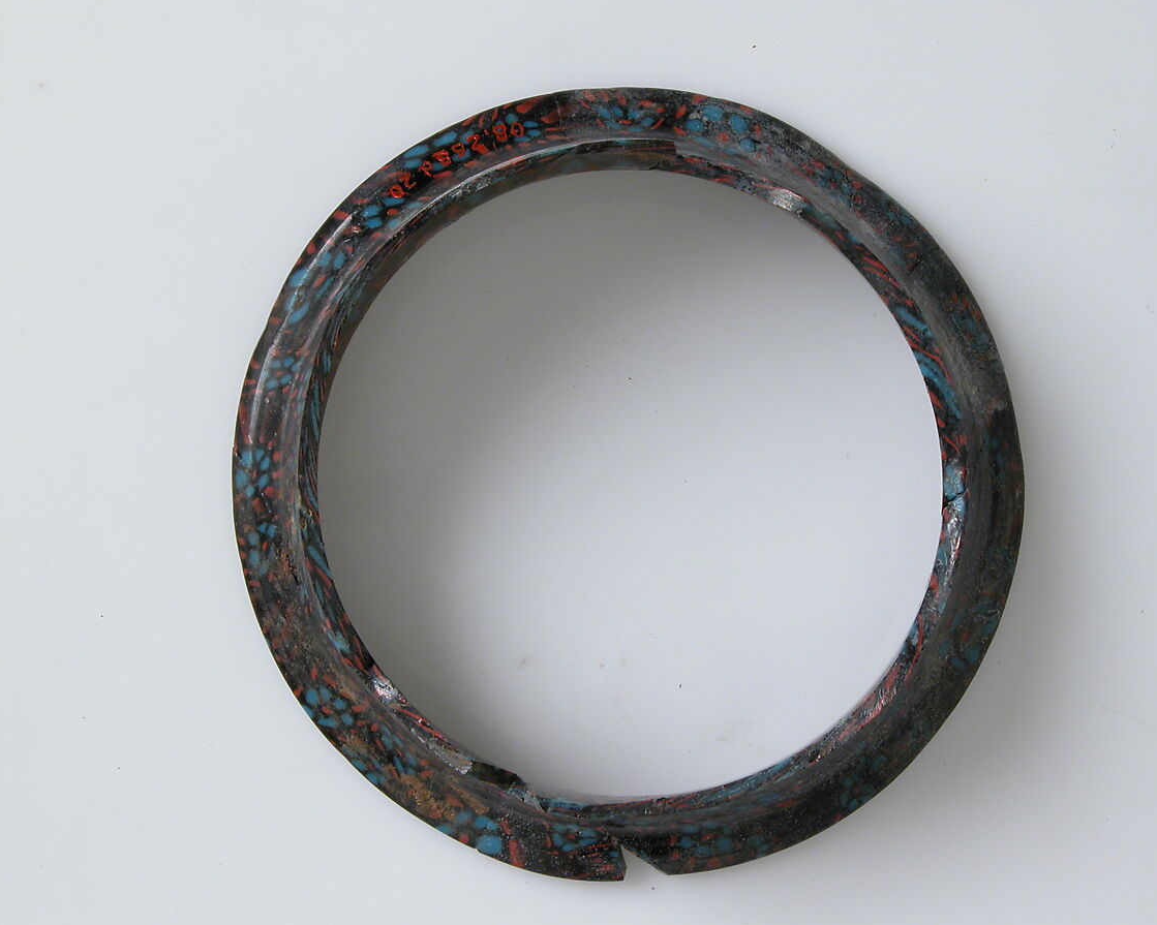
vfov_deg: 17.1
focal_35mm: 90
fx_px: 3082
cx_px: 616
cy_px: 462
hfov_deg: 21.3
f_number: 7.9
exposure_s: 1/5.5
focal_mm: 22.3
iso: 100
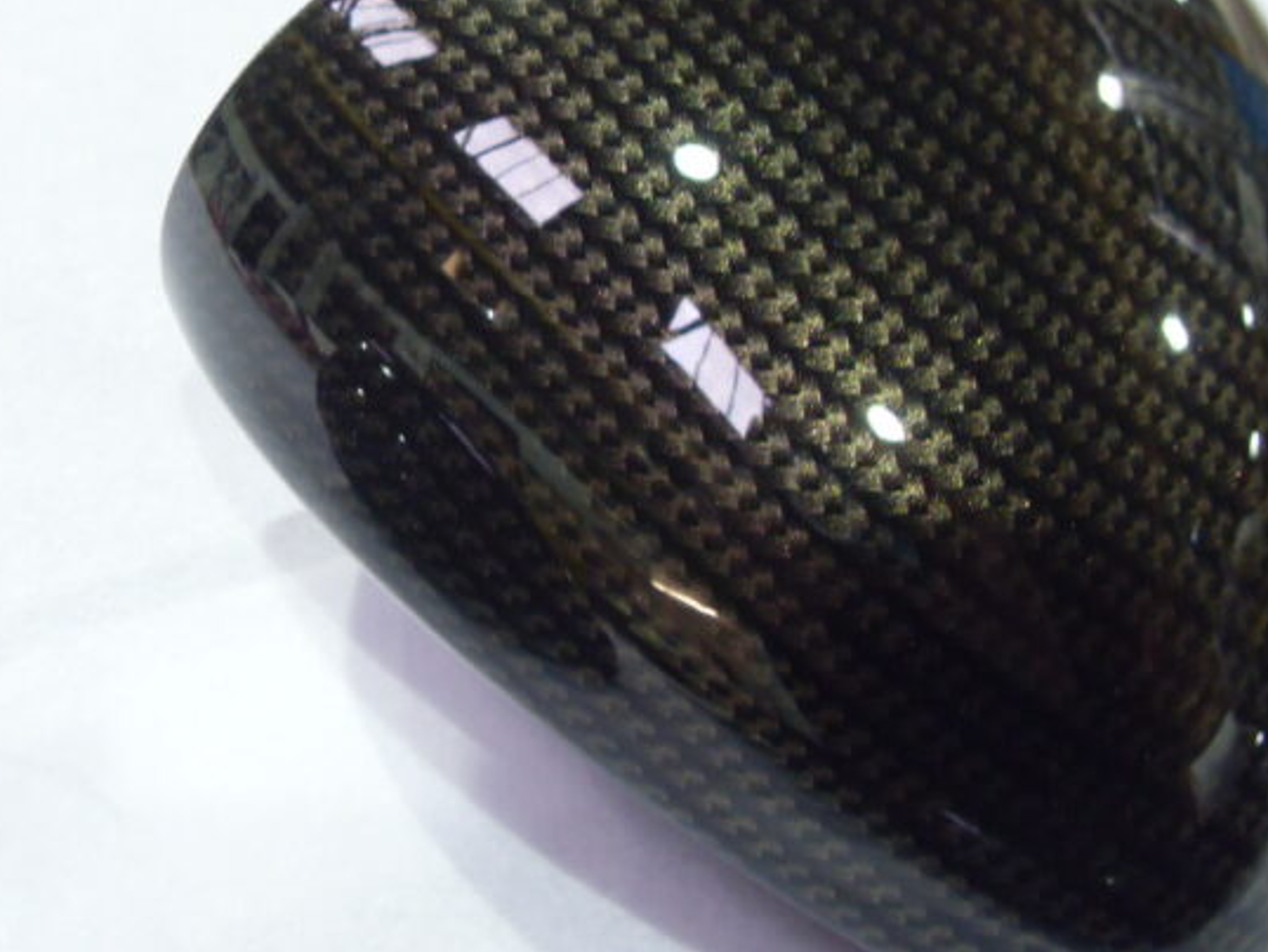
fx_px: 1906
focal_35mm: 52
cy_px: 379
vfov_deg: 28.0
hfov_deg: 36.6
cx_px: 794
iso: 200
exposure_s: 1/15
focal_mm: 6.3
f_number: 2.8
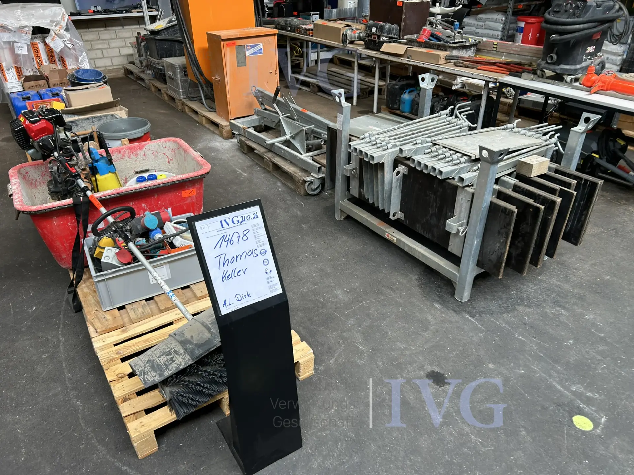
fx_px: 476
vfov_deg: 53.1
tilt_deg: -29.9
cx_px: 317
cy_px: 238
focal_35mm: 26
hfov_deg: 67.3
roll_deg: +4.7
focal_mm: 5.7
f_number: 1.5
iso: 64
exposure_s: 1/100
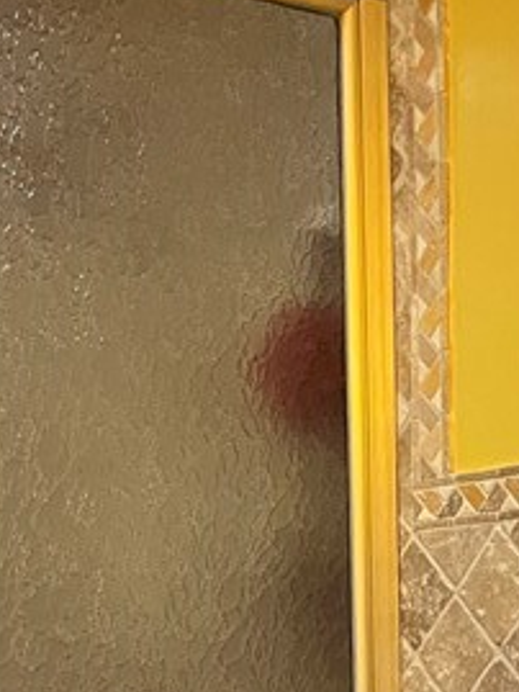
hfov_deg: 14.9
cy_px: 967
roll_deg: +3.5
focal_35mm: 99
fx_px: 1978
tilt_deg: -8.5
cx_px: 224
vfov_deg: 18.1
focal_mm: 5.1
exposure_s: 1/60
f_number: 1.6
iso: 320
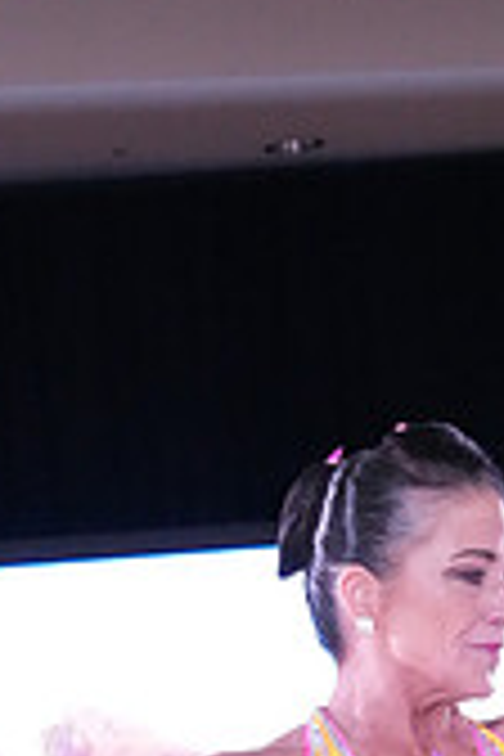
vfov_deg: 6.7
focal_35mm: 301
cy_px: 1202
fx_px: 6321
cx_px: 803
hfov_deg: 4.5
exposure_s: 1/250
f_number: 8
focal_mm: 87
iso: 10000
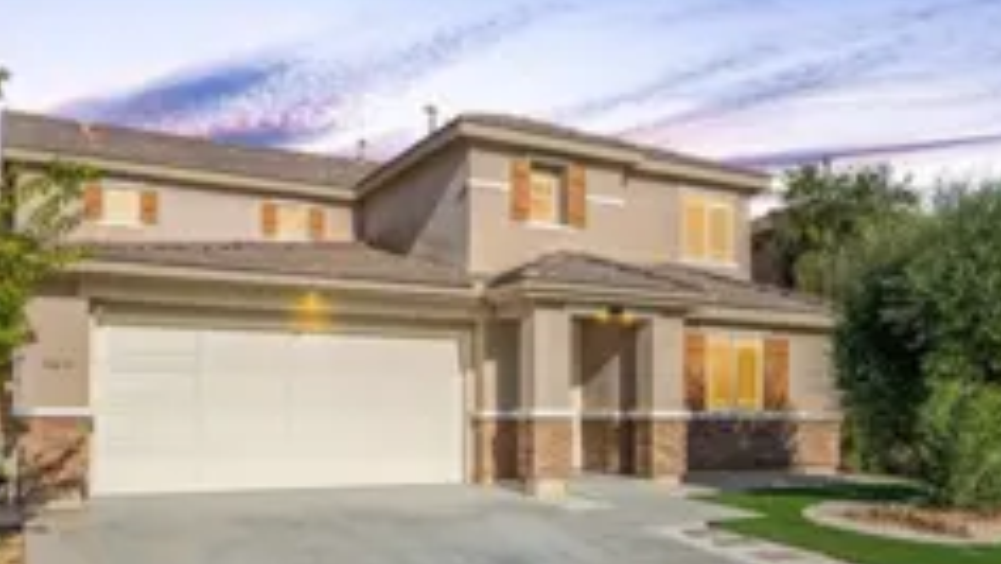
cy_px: 394
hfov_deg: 55.2
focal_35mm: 36
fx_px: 956
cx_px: 530
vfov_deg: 32.5
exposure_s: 1/3200
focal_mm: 20
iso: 100
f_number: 8
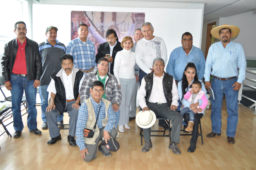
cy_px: 85
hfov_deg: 53.2
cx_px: 128
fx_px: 256
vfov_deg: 36.8
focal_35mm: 36
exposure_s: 1/30
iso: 400
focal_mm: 24
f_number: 4
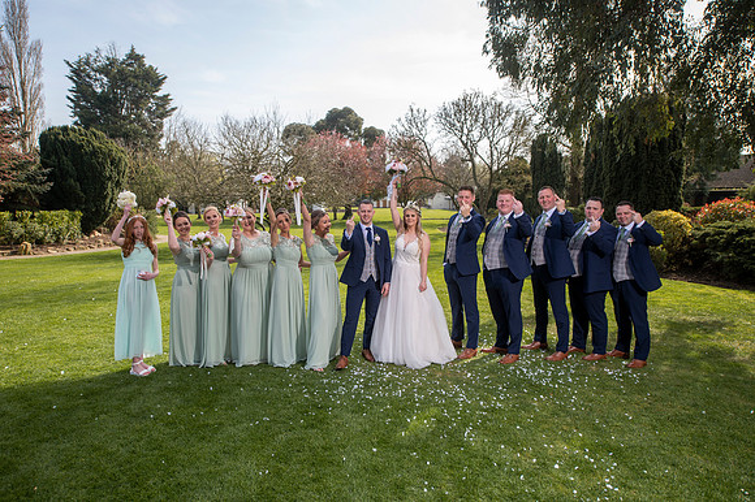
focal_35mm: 24
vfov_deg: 53.1
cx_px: 378
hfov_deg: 73.8
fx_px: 503
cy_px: 251
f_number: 4
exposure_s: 1/500
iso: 125
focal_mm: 24
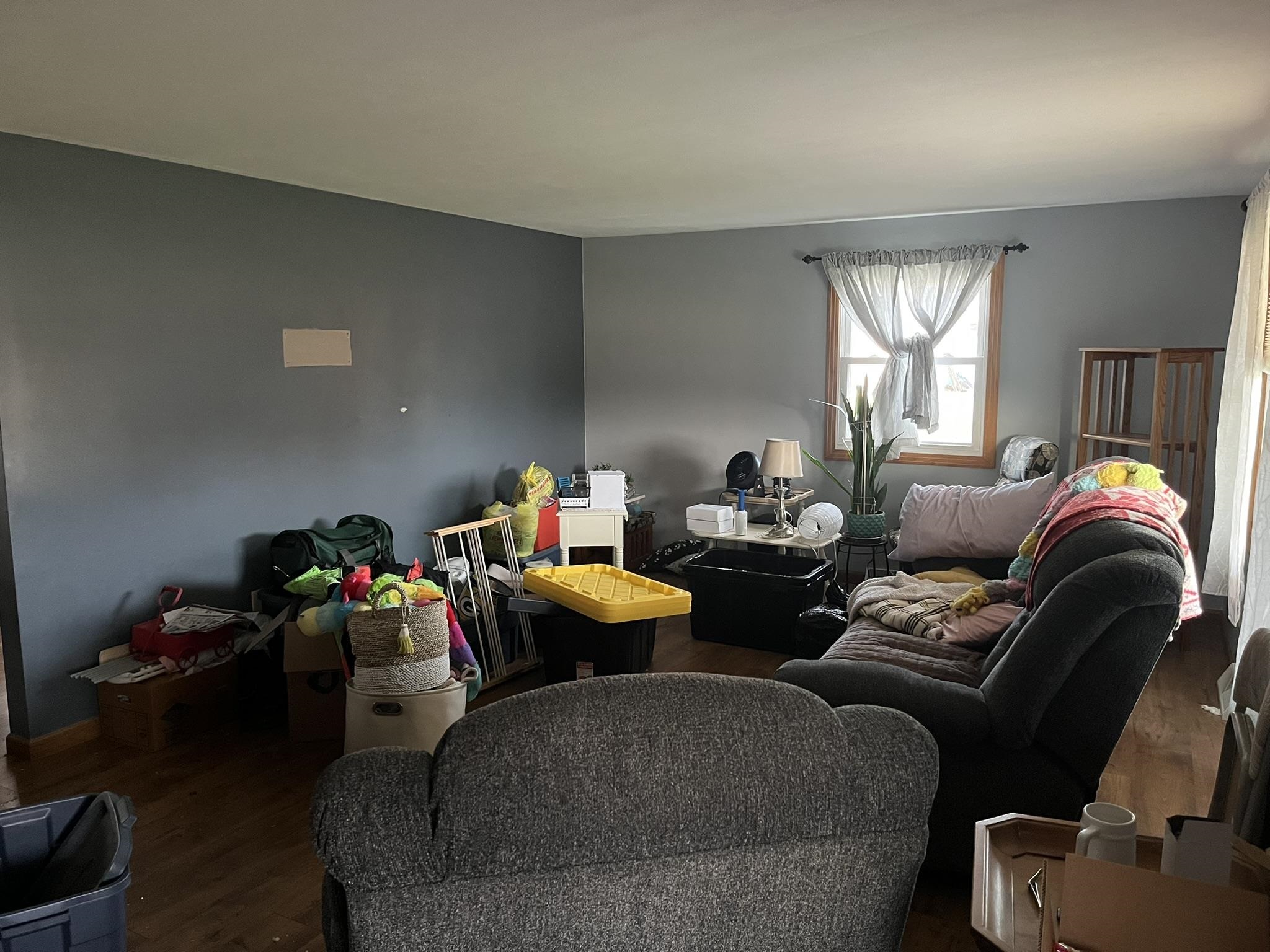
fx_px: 954
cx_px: 635
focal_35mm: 26
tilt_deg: -8.8
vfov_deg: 53.1
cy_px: 476
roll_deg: +0.8
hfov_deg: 67.3
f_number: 1.6
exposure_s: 1/39
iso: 640
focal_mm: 5.1
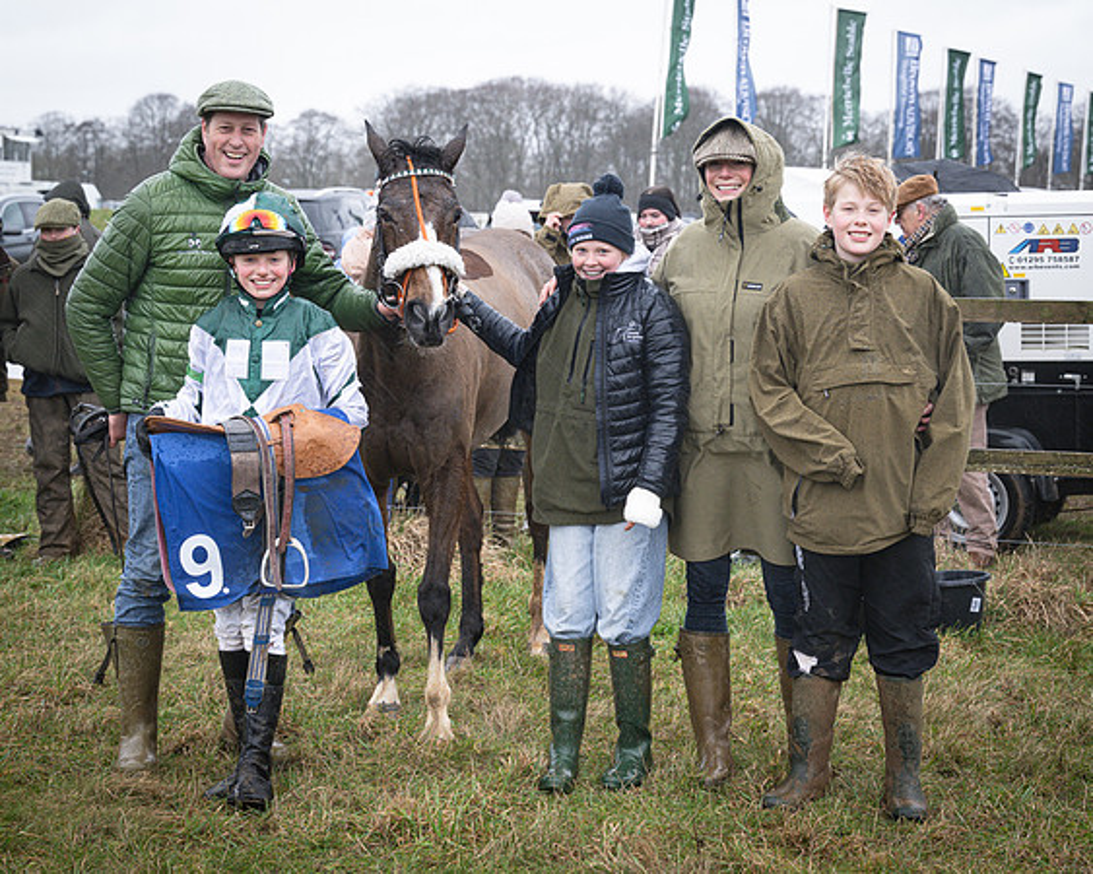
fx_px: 2549
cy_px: 437
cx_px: 488
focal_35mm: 79
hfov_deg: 24.2
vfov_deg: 19.4
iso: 1250
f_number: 6.3
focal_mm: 70
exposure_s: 1/125
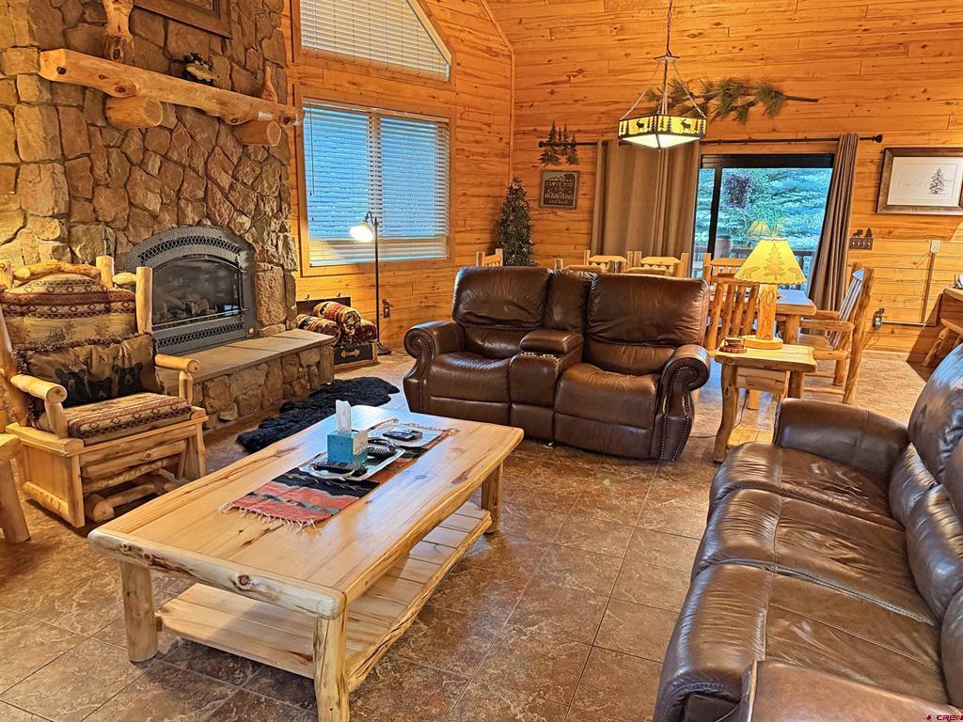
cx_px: 482
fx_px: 668
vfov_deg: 56.8
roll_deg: -0.5
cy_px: 361
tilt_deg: -12.7
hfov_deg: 71.6
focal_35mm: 24
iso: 800
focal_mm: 6.76
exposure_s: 1/60
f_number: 1.78
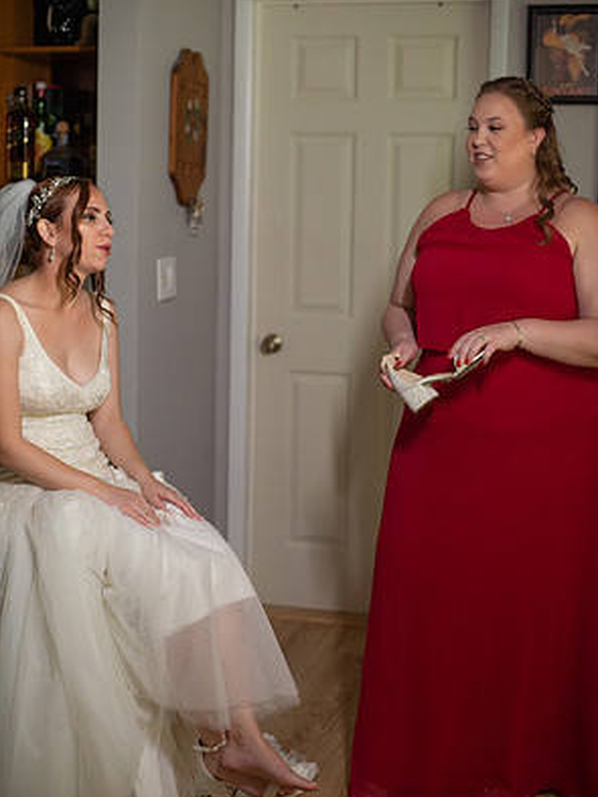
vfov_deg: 34.9
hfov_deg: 26.6
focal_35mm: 55
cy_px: 408
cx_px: 301
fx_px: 1266
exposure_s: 1/400
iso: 1000
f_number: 2.5
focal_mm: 50
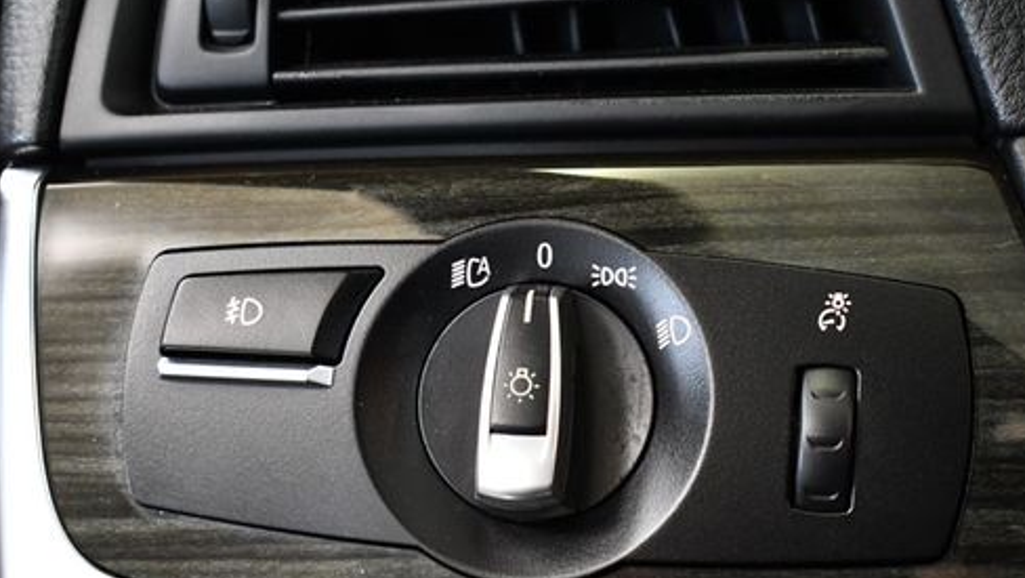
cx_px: 519
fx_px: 1903
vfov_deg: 17.2
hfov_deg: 30.1
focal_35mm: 70
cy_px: 368
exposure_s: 1/80
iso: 3200
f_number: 4.5
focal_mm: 34
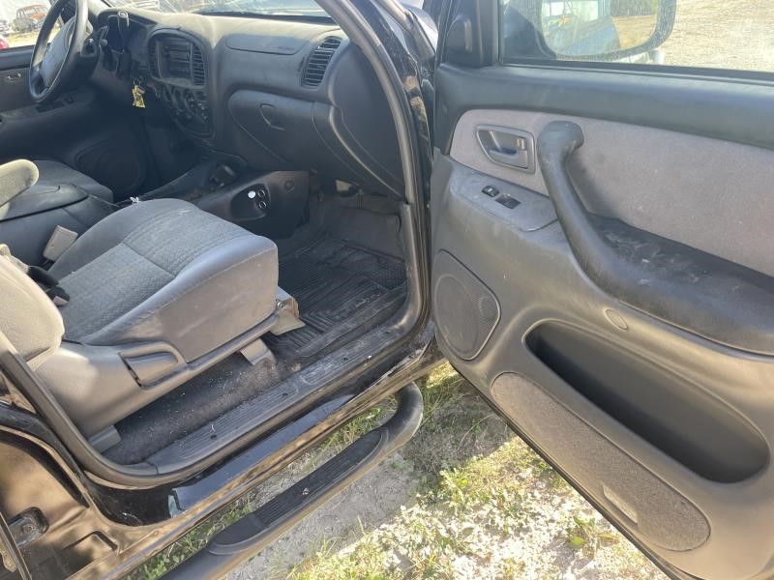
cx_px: 387
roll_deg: +9.2
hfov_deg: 67.3
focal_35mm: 26
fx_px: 581
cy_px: 290
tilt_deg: -29.9
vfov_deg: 53.1
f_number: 1.6
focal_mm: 4.2
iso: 32
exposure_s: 1/176
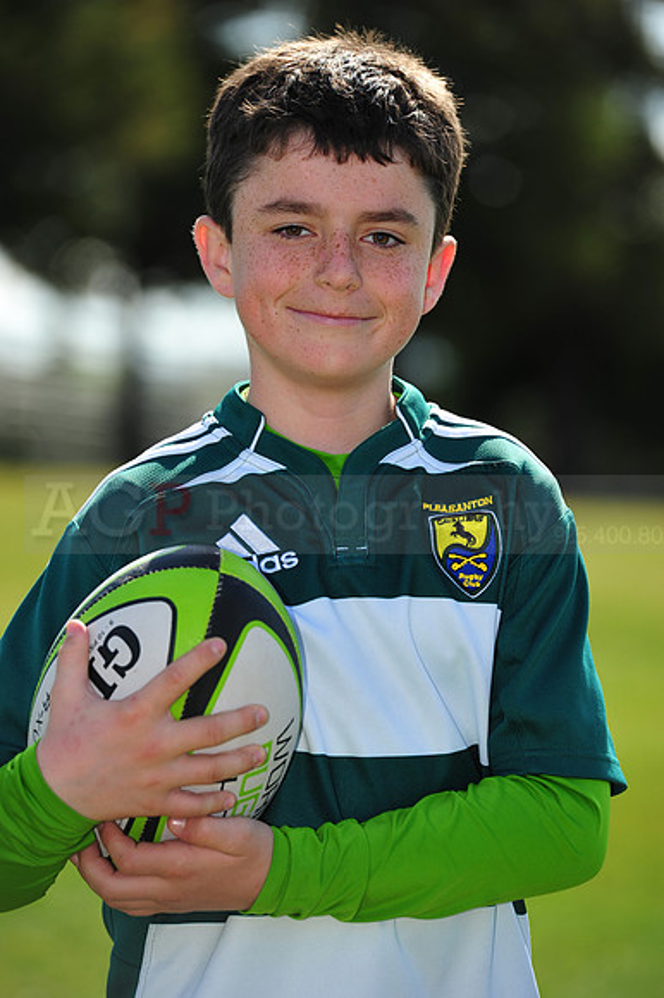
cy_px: 499
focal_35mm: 200
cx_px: 332
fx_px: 5540
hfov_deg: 6.9
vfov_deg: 10.3
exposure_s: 1/800
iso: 200
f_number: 4.5
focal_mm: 200
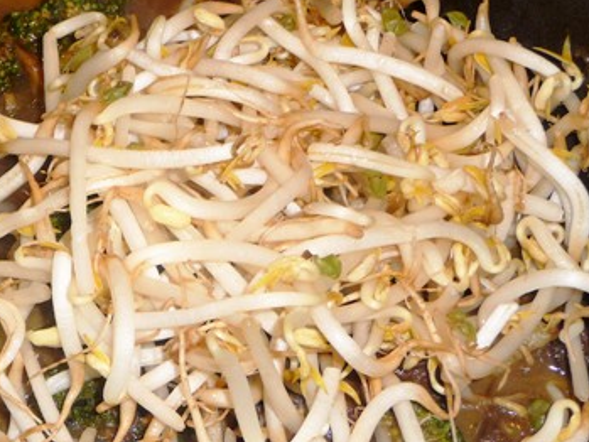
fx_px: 1498
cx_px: 57
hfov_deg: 21.7
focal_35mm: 88
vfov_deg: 16.8
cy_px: 260
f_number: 4.2
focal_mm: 8
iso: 100
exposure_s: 1/30
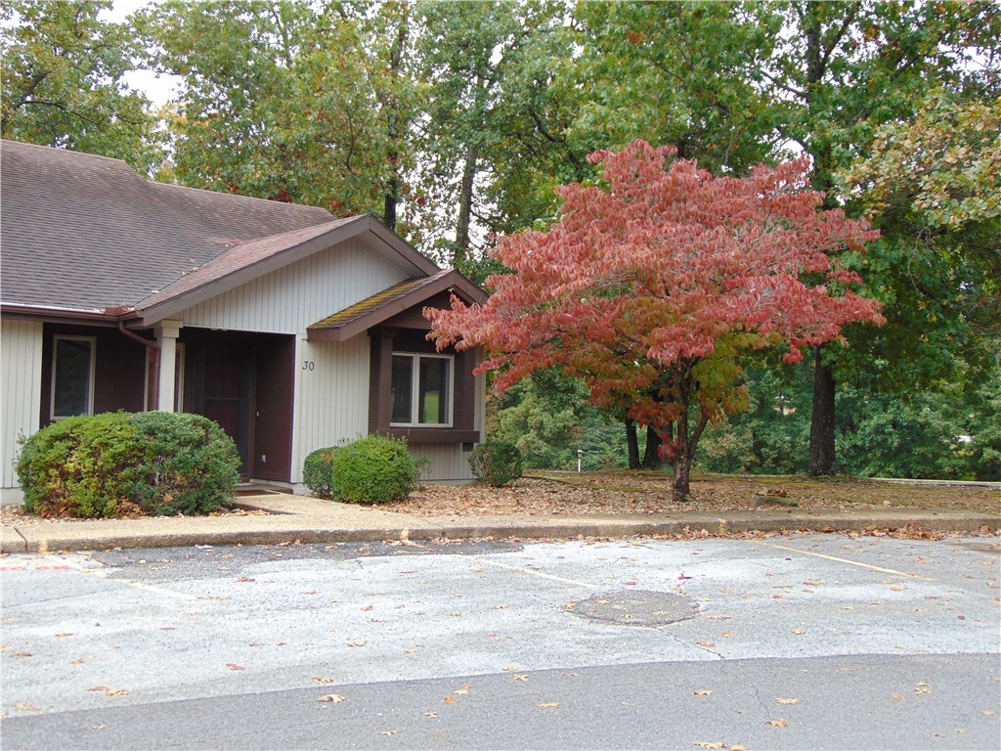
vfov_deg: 36.8
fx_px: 1128
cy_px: 376
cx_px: 500
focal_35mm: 39
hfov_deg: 47.9
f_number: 3.3
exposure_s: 1/100
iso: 80
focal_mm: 6.9
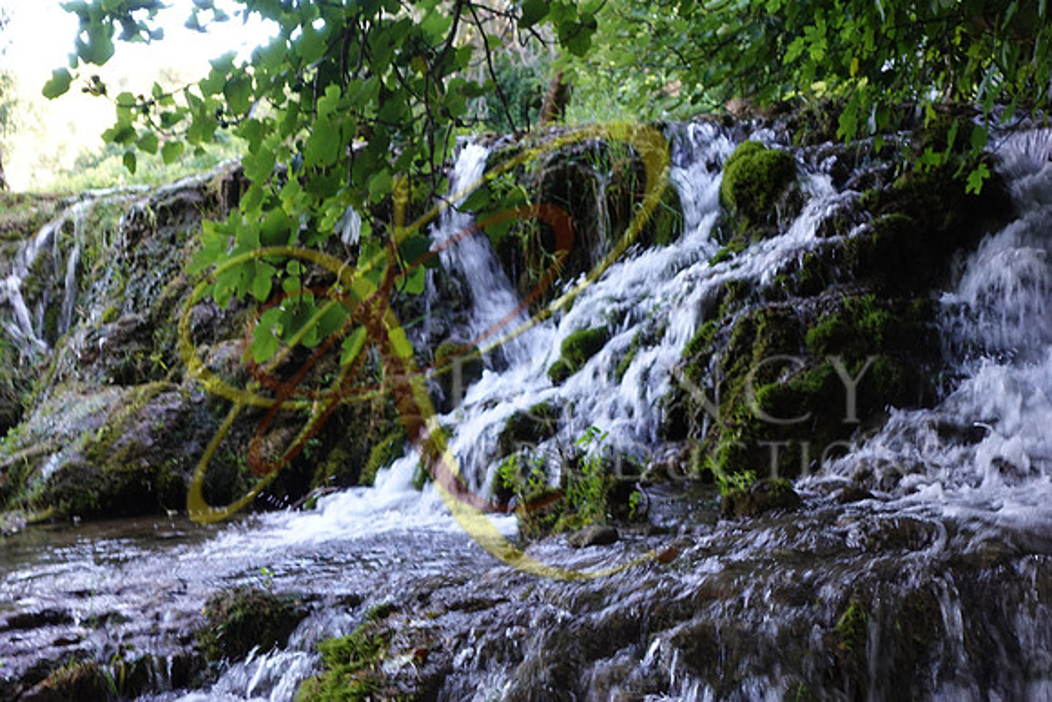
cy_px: 351
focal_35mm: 58
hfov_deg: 34.5
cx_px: 526
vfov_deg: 23.4
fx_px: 1695
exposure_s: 1/60
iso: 250
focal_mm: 21.83
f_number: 2.8
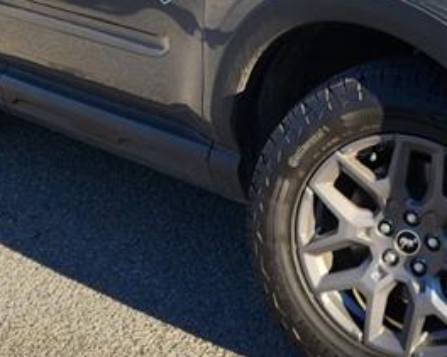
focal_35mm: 87
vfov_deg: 17.2
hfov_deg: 21.7
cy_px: -20
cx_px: 359
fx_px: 1151
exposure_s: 1/897
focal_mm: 5.4
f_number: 1.8
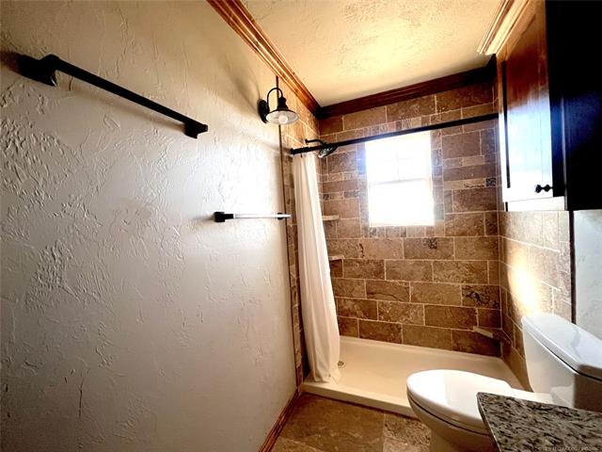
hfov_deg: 106.2
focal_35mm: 13
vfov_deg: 89.9
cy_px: 226
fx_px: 226
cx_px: 301
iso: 250
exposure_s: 1/99
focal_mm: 1.57
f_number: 1.8
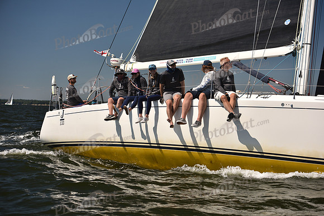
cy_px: 108
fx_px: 630
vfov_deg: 19.5
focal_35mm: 70
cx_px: 162
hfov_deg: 28.8
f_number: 4
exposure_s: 1/1600
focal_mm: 70
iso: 250
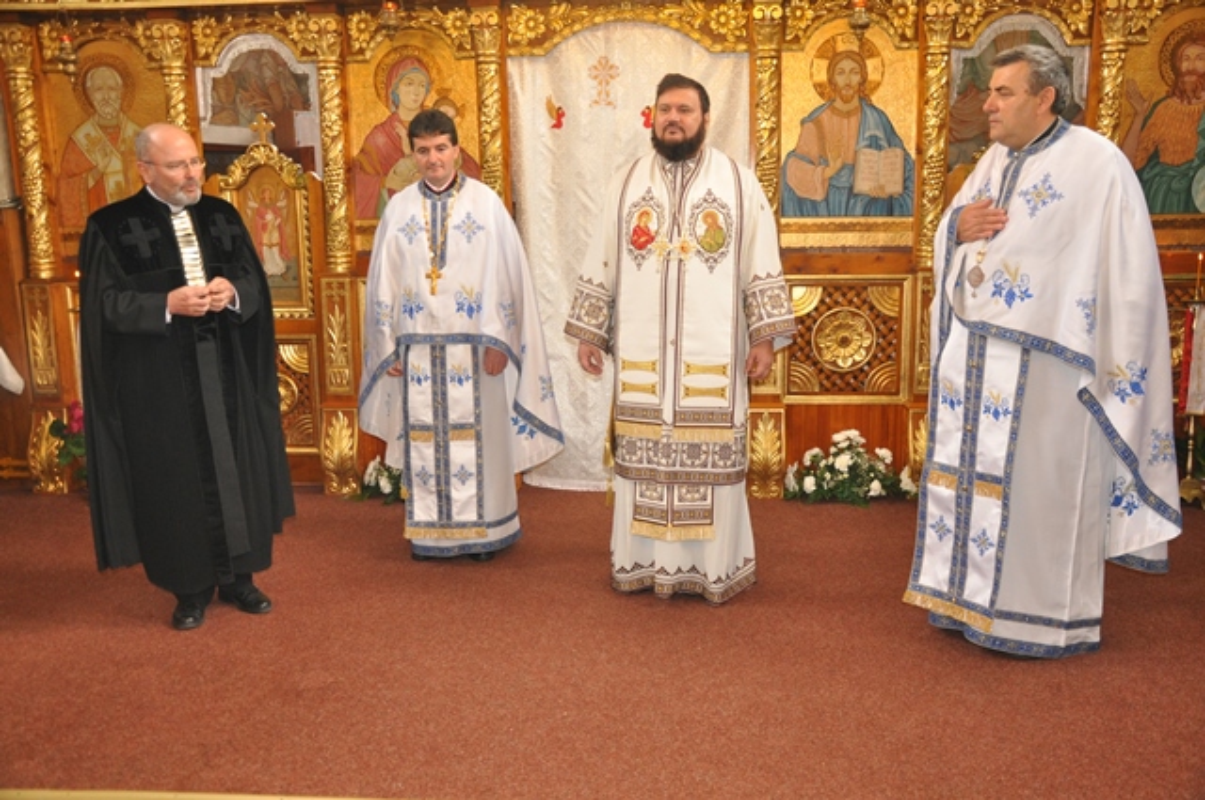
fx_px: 1053
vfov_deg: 41.6
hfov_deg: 59.6
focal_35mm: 32
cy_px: 400
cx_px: 602
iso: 800
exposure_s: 1/60
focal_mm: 21
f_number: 3.8
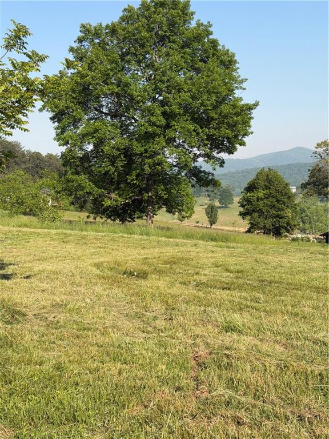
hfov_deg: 30.3
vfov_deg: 39.7
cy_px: 220
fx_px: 608
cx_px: 164
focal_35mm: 48
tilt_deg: -1.5
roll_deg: +2.4
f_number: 1.78
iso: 64
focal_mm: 6.76
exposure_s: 1/3378
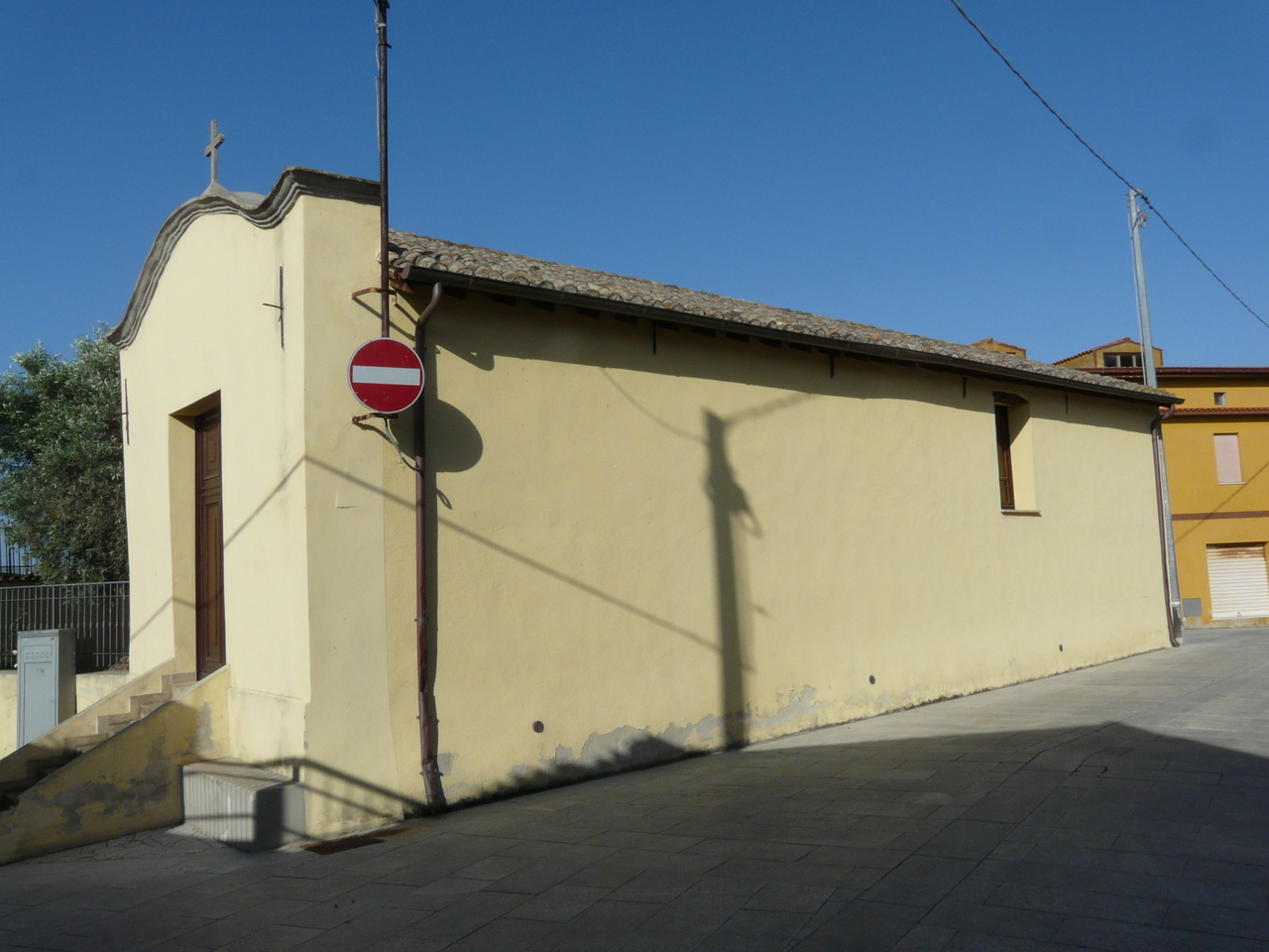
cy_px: 476
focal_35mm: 28
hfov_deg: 63.4
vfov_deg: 49.7
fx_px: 1026
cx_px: 634
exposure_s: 1/500
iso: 100
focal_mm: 4.6
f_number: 8
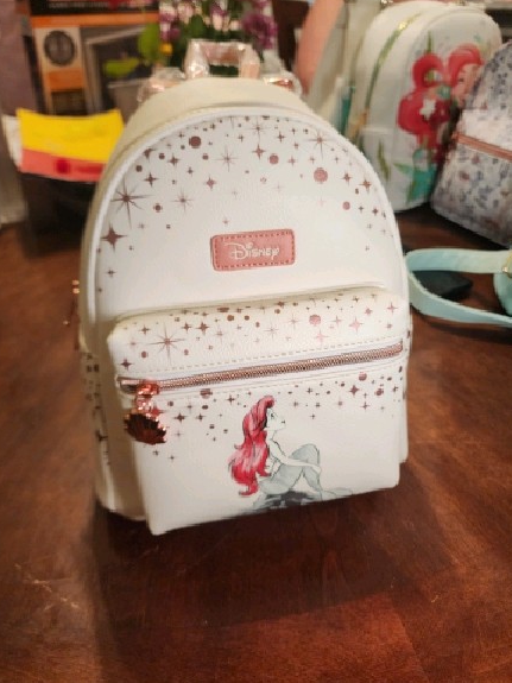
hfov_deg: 56.8
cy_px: 329
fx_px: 473
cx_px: 261
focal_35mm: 24
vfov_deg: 71.6
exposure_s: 1/120
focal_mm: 6.4
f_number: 1.8
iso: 320
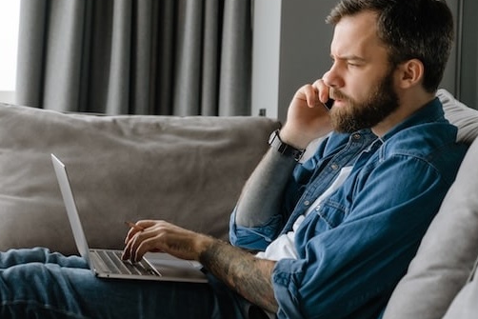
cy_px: 104
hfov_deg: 21.2
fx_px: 1262
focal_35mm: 95
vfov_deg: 14.4
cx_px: 93
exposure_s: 1/250
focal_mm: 53
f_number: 3.5
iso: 1000
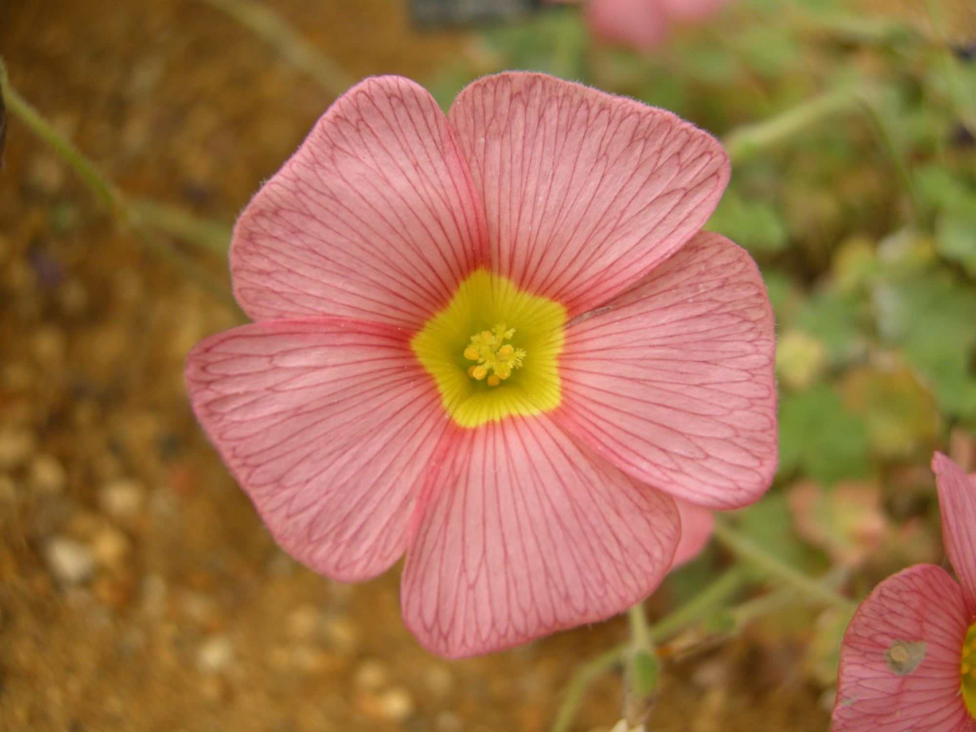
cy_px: 366
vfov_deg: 40.7
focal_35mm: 35
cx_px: 488
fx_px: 987
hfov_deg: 52.6
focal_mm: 7.5
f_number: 3
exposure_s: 1/76.8
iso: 64
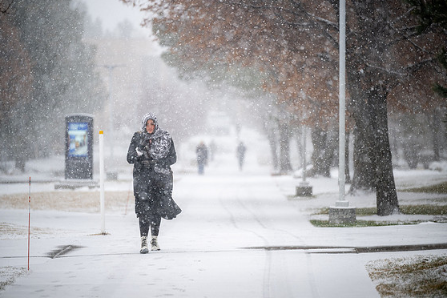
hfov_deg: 9.9
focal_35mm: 208
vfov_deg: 6.6
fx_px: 2582
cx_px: 224
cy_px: 145
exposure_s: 1/1600
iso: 320
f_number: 2.8
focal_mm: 200
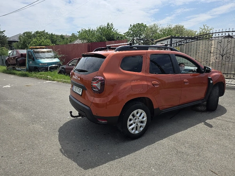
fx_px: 156
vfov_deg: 58.9
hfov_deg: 73.9
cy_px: 88
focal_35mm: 23
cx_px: 118
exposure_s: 1/10000
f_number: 1.7
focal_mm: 6.25
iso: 80
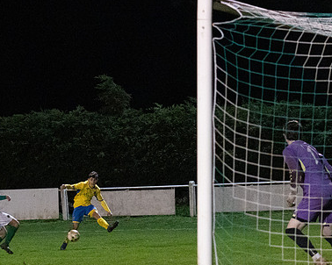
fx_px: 2337
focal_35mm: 238
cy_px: 221
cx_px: 79
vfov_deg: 6.5
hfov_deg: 8.1
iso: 5000
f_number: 2.8
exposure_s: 1/640
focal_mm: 70
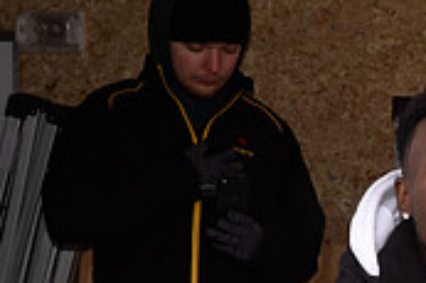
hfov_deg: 9.3
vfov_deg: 6.2
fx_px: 2577
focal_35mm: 218
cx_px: 488
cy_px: 466
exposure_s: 1/200
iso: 400
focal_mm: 65
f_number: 11
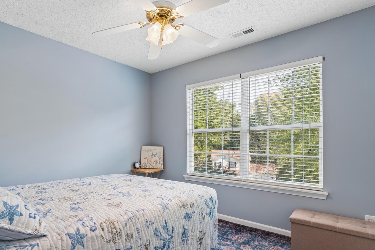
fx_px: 214
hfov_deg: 82.0
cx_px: 159
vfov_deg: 60.4
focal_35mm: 20
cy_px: 142
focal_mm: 16.4
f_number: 13
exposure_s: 1/3.33
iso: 100
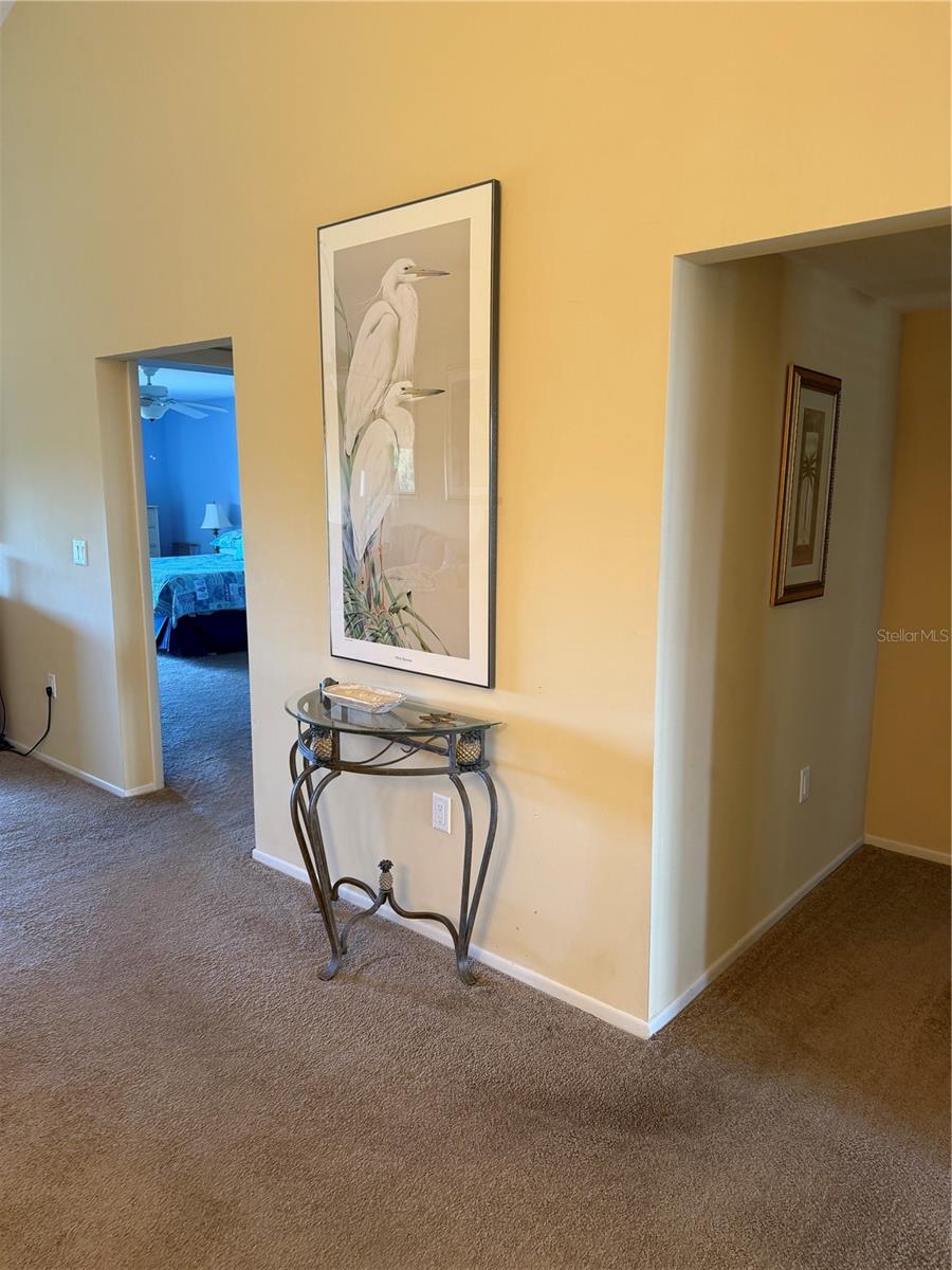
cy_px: 635
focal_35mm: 24
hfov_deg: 56.8
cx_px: 476
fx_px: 880
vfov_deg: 71.6
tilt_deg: -9.7
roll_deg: -0.6
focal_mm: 6.76
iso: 200
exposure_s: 1/60
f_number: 1.78
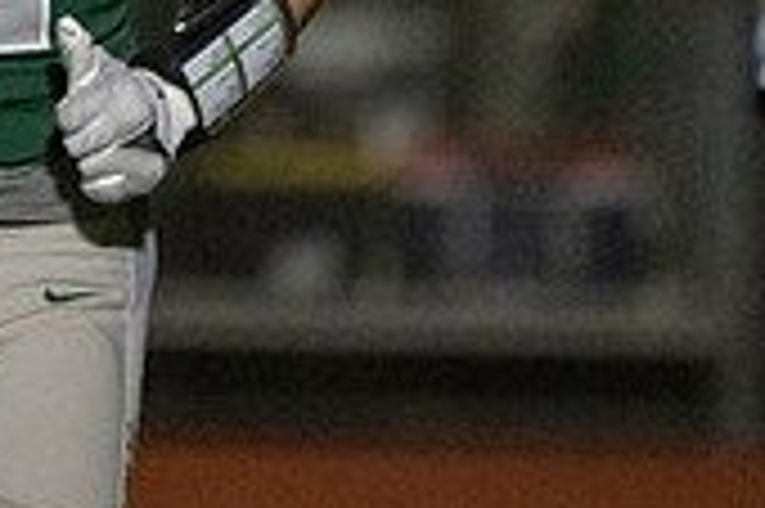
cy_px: -294
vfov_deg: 1.0
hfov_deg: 1.5
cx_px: -126
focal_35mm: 1368
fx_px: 29041
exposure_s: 1/1250
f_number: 5.6
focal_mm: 400
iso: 20000
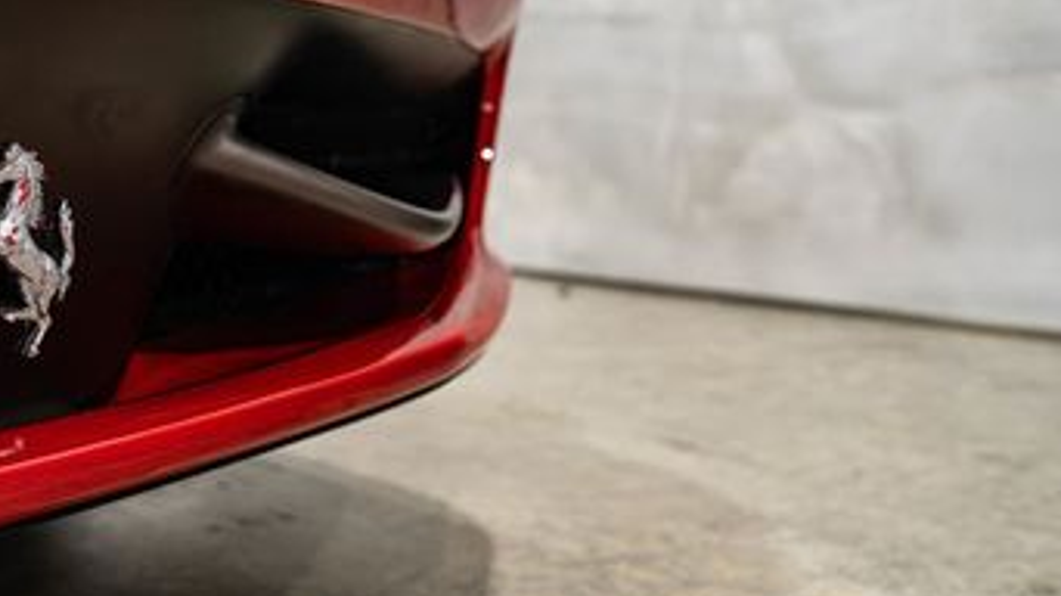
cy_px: 309
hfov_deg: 38.0
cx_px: 118
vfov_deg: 23.5
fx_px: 1434
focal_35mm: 51
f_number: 4
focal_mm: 26
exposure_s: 1/80
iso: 1600
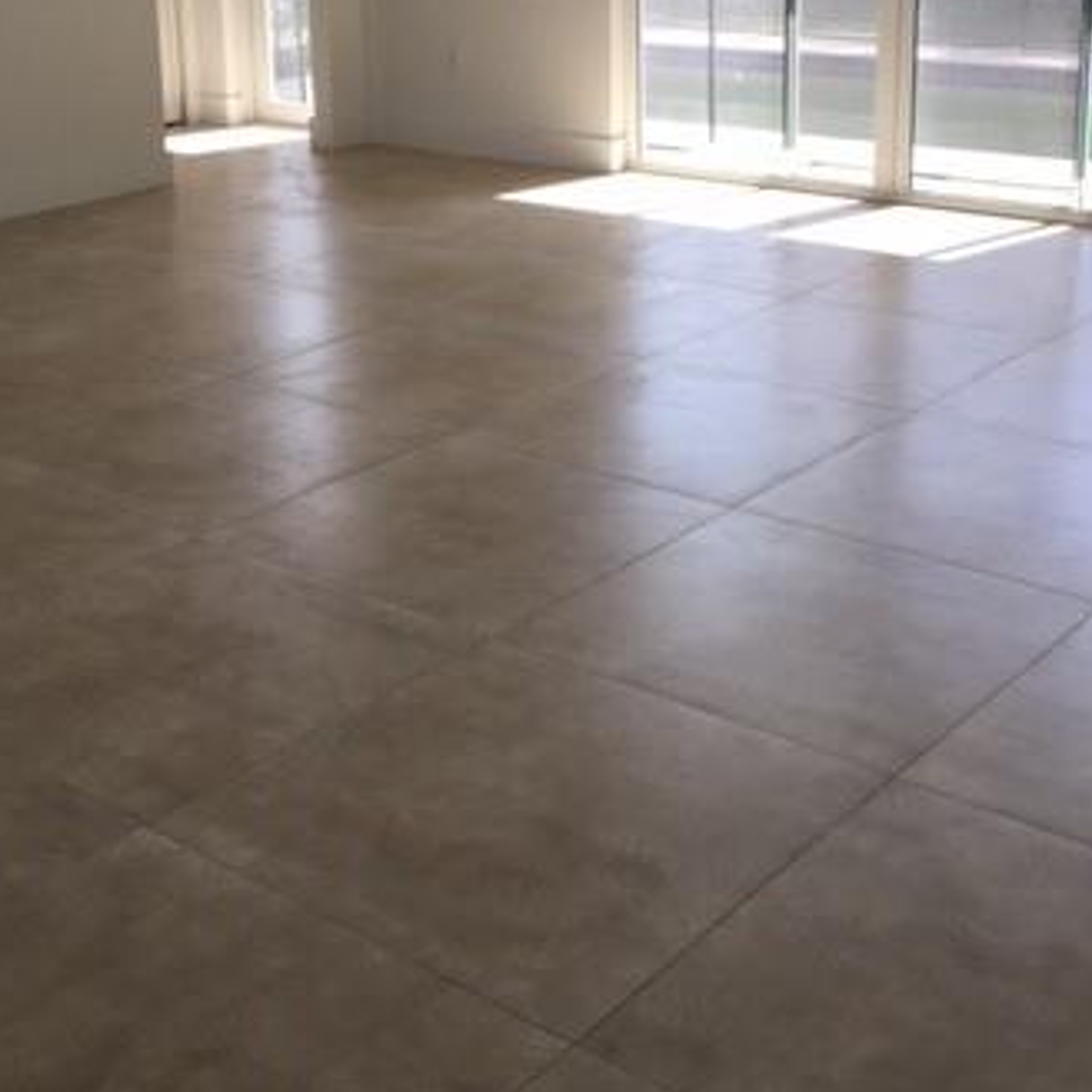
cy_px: 303
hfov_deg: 34.0
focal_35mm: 50
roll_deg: +1.3
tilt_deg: -14.6
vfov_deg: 33.5
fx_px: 1785
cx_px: 466
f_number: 2.2
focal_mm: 4.15
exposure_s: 1/60
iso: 32
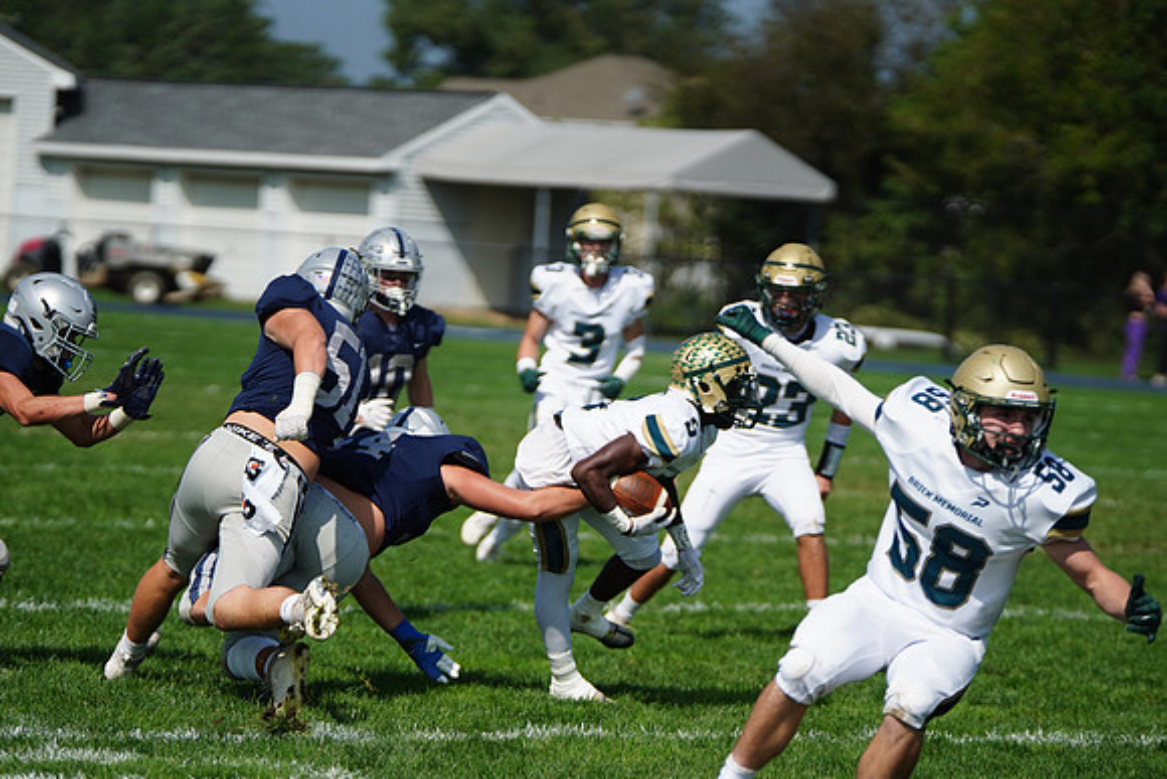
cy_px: 390
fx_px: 6387
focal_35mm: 197
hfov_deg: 10.4
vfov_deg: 7.0
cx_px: 584
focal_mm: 197
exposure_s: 1/8000
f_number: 2.8
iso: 400
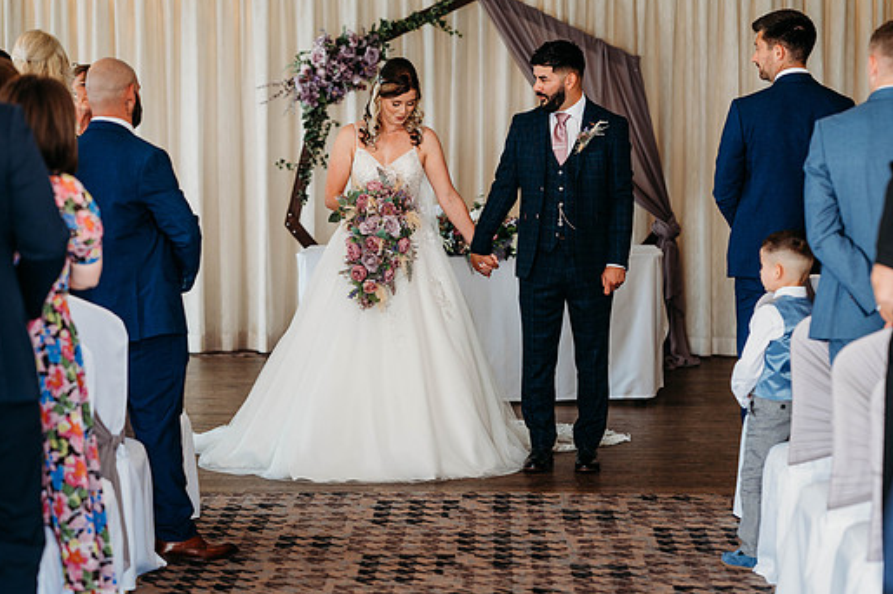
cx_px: 481
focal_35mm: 96
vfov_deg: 14.2
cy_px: 297
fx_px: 2380
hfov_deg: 21.2
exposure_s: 1/200
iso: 400
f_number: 2.5
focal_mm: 85
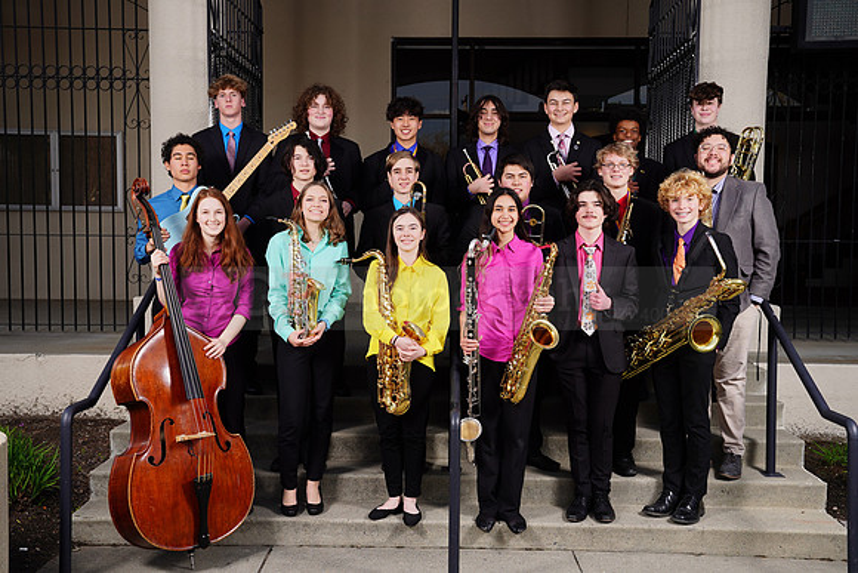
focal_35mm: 40
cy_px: 286
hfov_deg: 48.4
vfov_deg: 33.4
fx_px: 954
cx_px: 429
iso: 100
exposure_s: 1/200
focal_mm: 40
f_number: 6.3
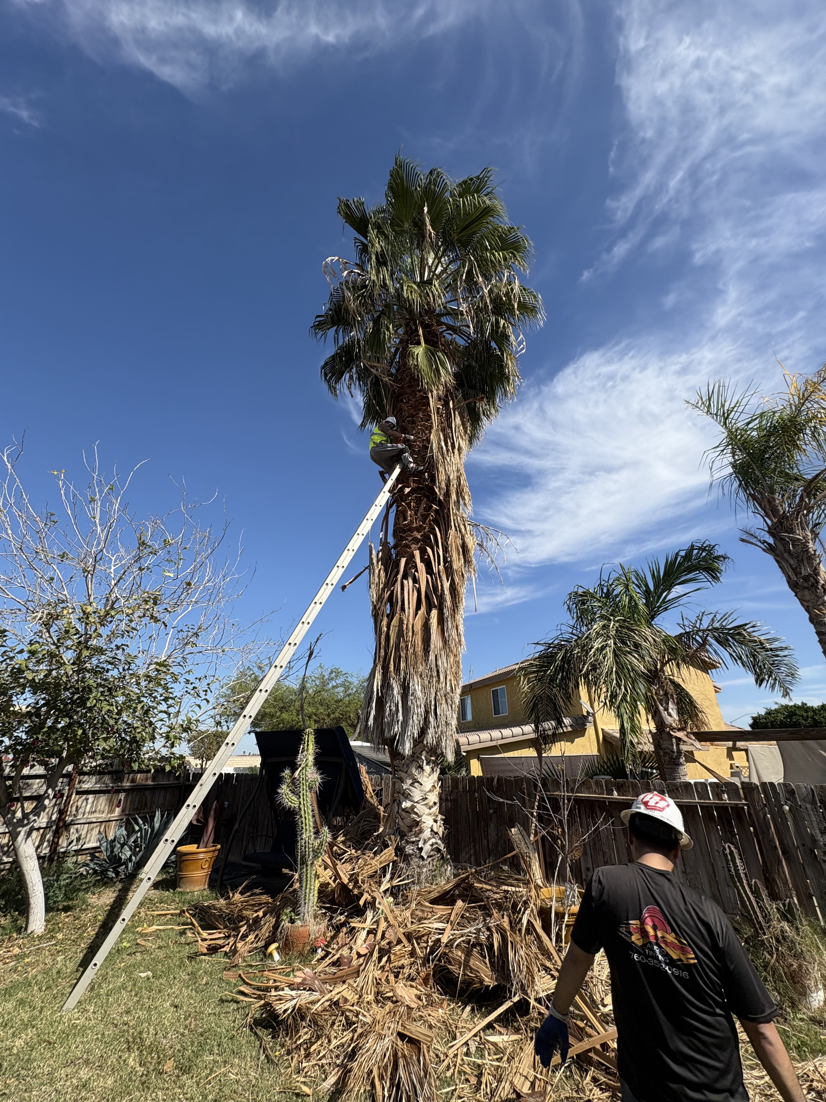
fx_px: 445
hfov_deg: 85.7
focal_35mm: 14
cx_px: 413
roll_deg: +0.6
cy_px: 551
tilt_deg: +25.4
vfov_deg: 102.1
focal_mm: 2.22
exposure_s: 1/1789
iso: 50
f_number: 2.2
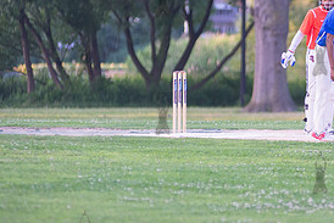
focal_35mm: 423
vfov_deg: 3.3
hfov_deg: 4.9
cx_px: 319
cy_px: 54
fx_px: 3926
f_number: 2.8
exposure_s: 1/800
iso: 1600
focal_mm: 200
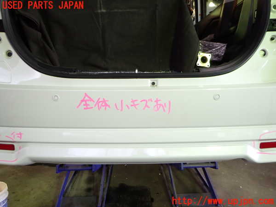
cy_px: 104
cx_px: 138
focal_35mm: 25
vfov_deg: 54.9
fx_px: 199
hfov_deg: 69.4
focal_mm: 4.5
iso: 200
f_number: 2
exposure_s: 1/40
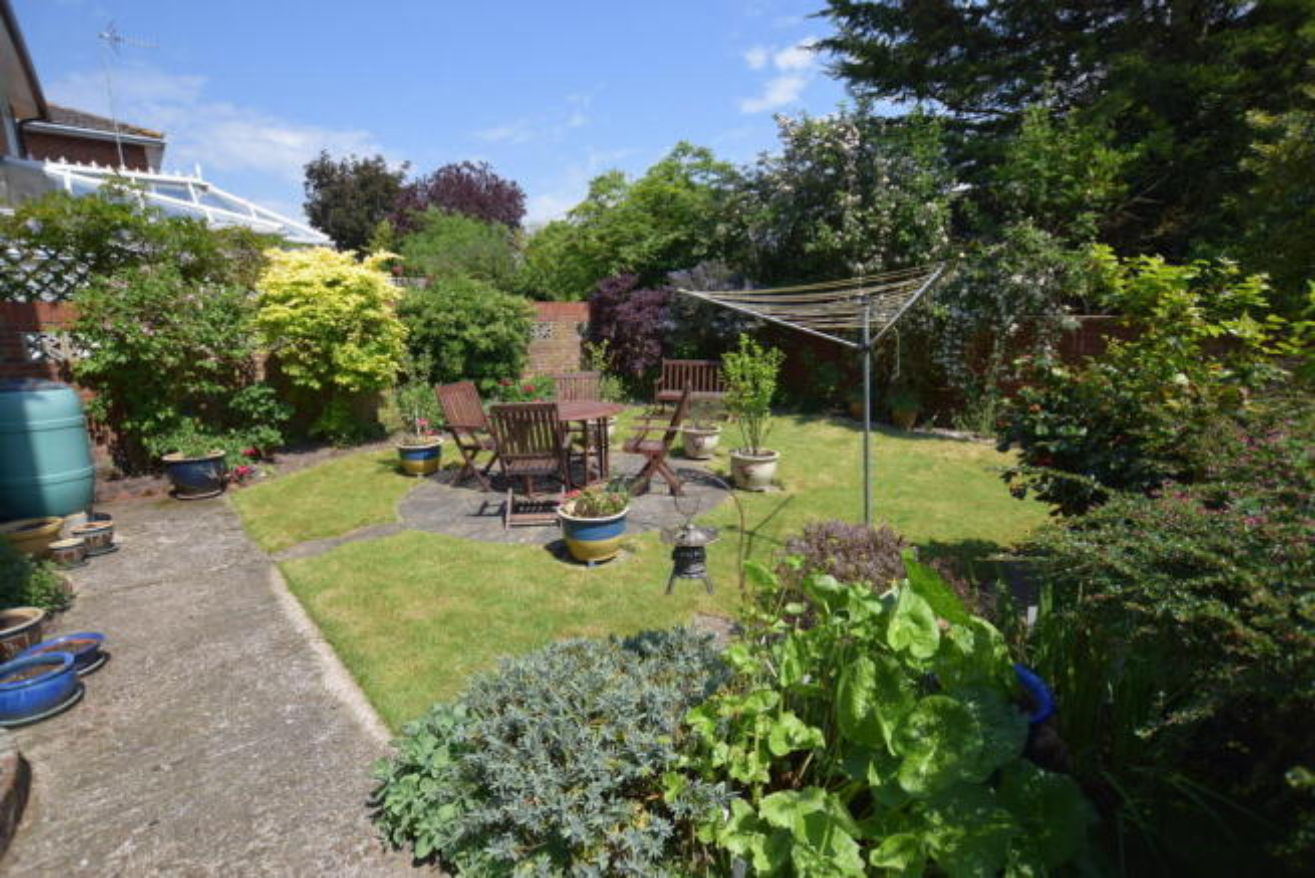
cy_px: 439
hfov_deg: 100.4
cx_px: 658
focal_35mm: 15
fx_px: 548
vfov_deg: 77.4
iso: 200
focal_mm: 10
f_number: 3.5
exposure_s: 1/1600
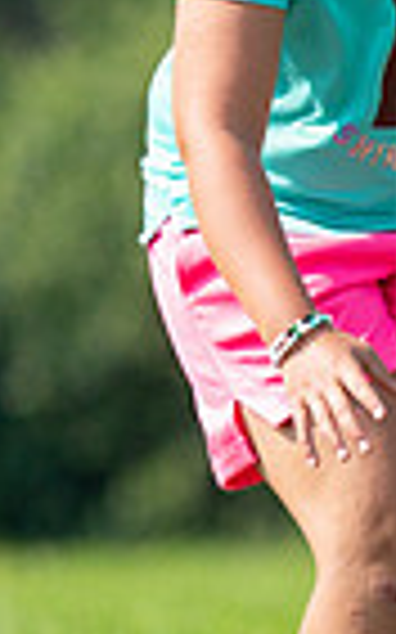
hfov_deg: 0.8
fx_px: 29420
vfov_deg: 1.2
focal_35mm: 1702
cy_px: 321
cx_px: 828
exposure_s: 1/4000
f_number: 6.3
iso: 1250
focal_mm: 407
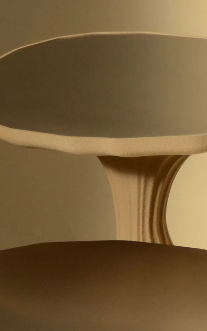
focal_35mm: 214
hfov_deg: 6.1
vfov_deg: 9.7
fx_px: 1931
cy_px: 390
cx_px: 281
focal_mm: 36
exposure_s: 1/8000
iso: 500
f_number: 4.5
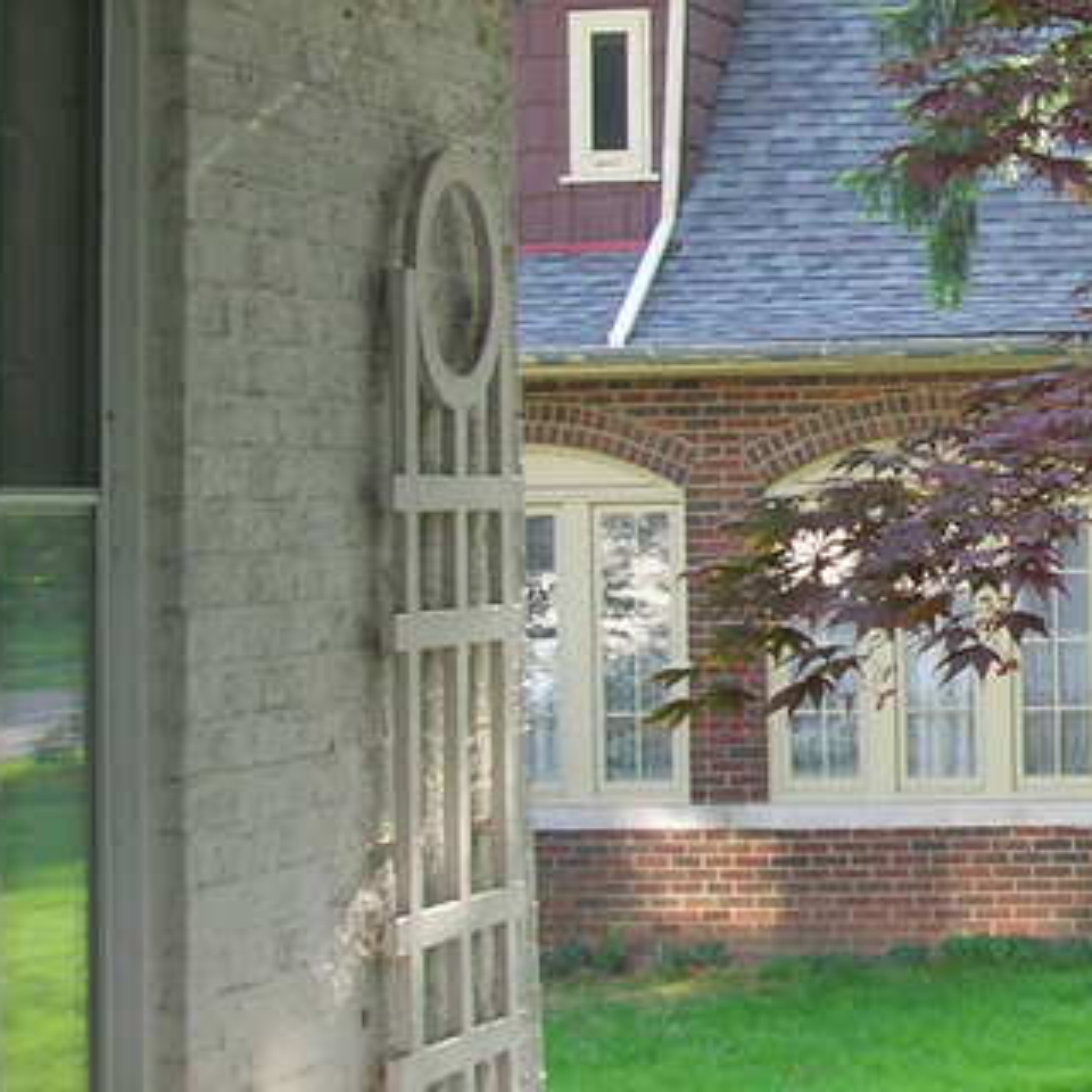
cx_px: 1541
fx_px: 3783
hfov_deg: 15.4
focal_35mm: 106
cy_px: 186
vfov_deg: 16.3
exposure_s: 1/20
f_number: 5.2
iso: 50
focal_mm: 7
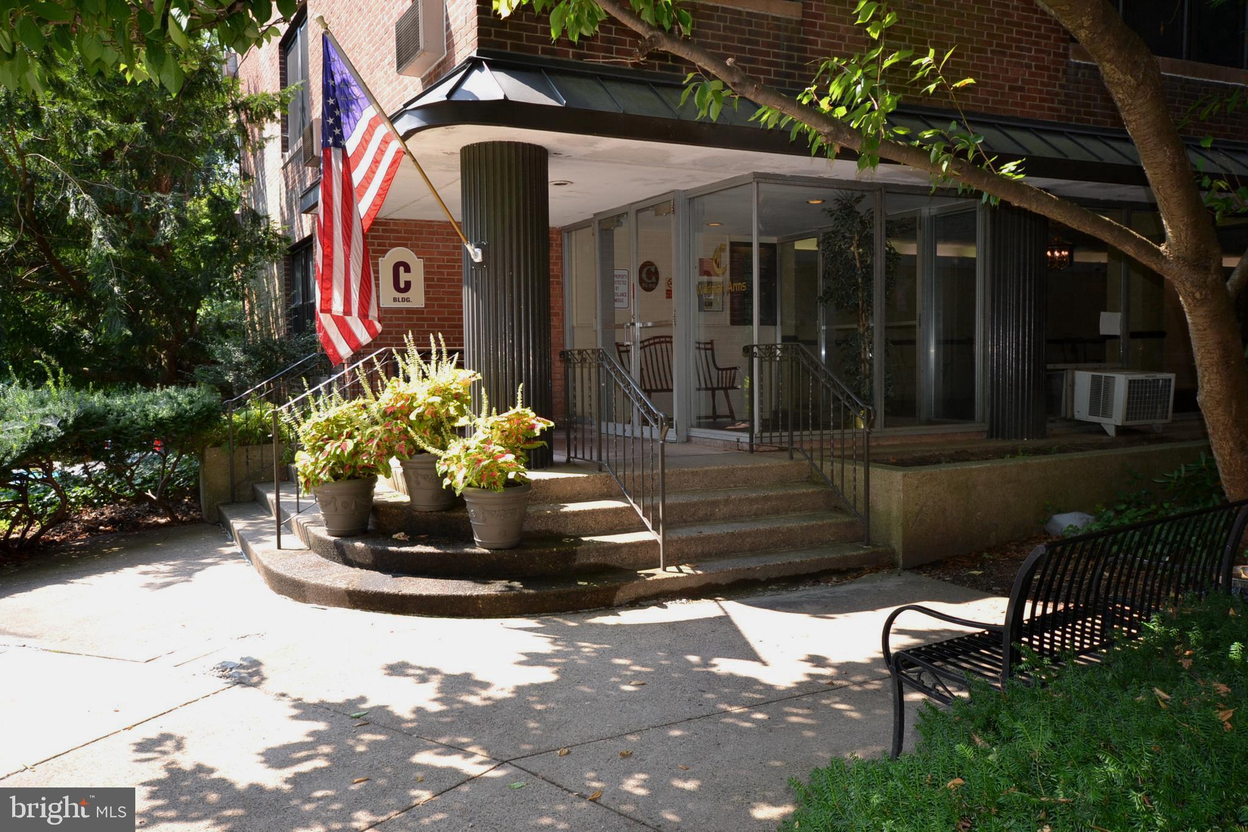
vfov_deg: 43.6
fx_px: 1040
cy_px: 416
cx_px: 624
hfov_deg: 61.9
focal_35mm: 30
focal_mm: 20
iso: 280
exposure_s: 1/125
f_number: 5.6
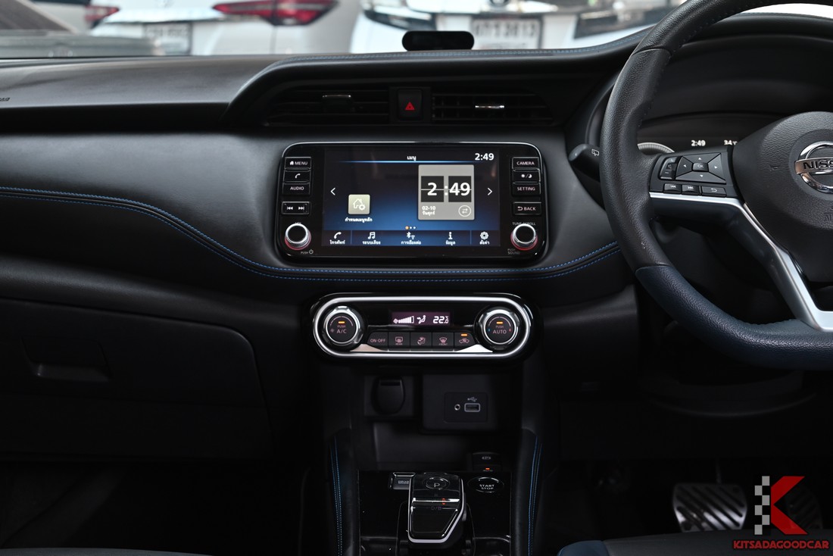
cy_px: 278
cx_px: 416
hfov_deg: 39.6
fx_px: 1157
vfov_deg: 27.0
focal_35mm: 50
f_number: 6.3
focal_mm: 50
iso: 560
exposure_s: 1/30
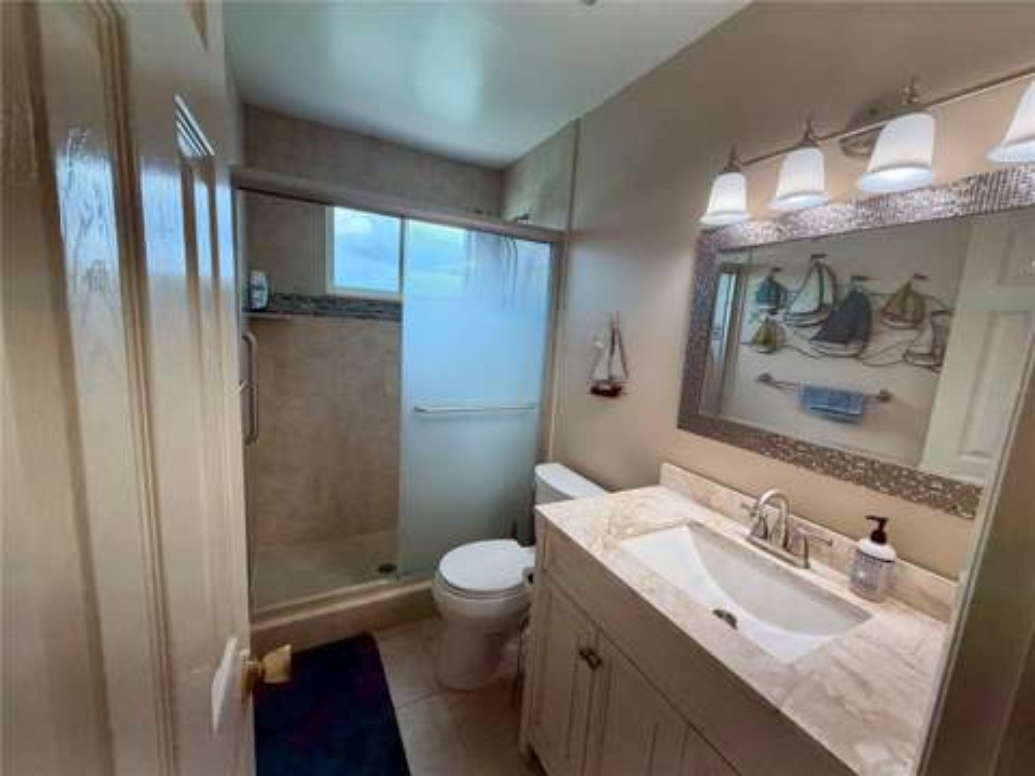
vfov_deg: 85.7
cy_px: 388
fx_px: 419
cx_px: 518
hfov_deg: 102.1
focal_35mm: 14
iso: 100
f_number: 2.2
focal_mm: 2.22
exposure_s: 1/120
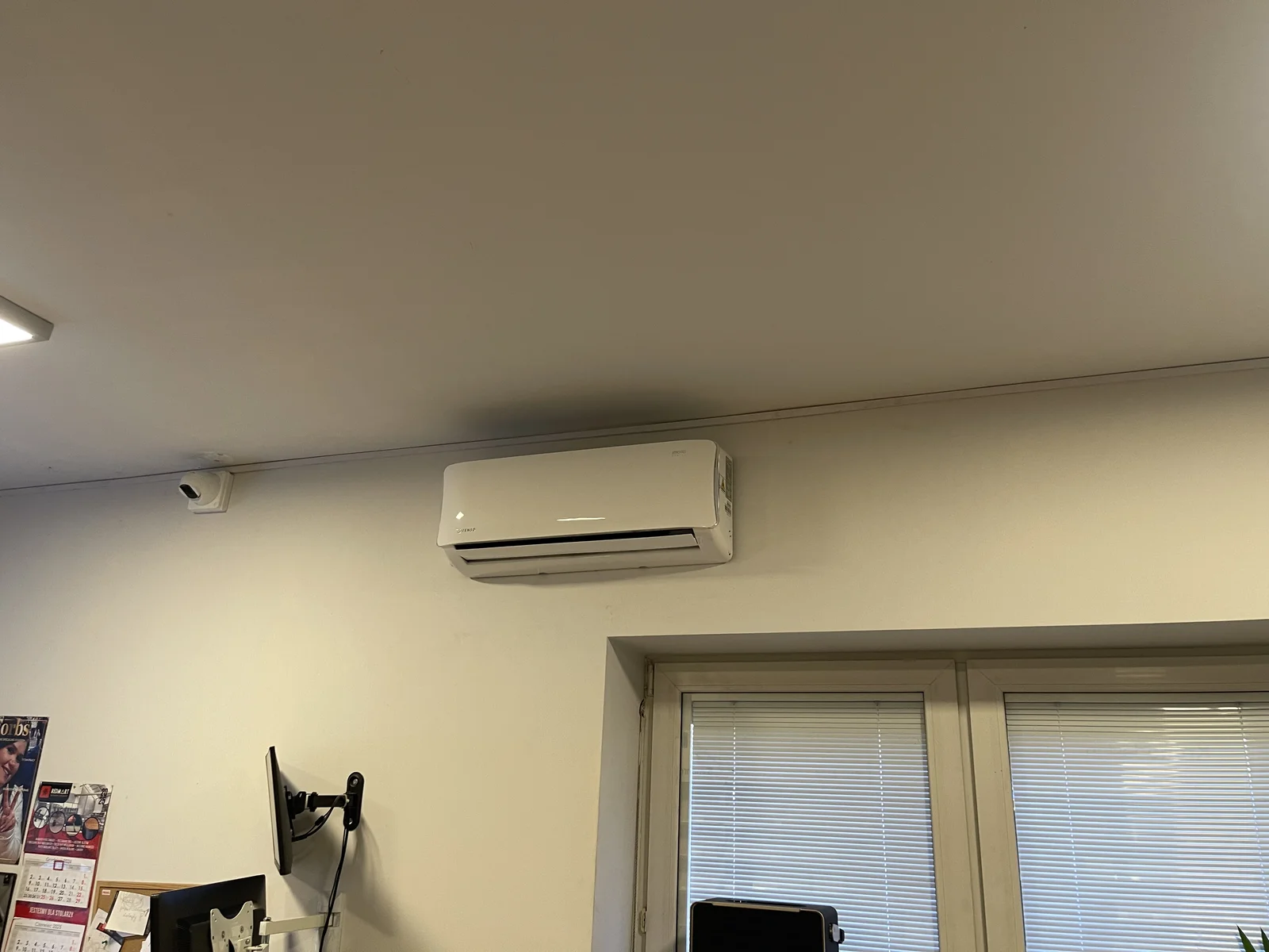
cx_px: 634
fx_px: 916
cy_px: 476
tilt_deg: +19.0
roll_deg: -1.3
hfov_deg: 69.4
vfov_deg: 54.9
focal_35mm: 25
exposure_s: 1/50
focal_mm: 5.1
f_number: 1.6
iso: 100
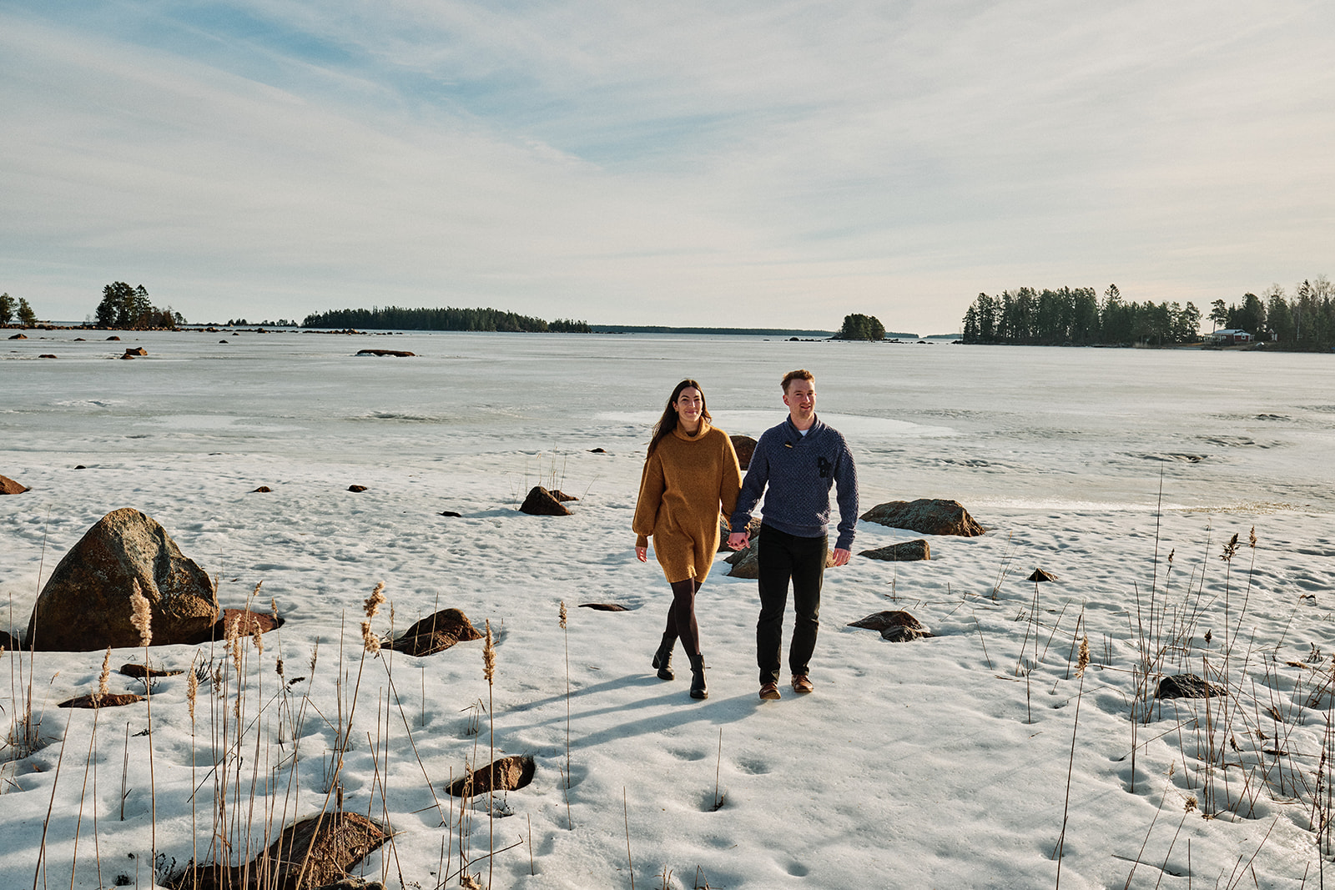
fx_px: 1298
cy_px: 445
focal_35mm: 35
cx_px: 668
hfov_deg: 54.4
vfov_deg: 37.9
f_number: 5
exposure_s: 1/1300
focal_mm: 23
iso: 125
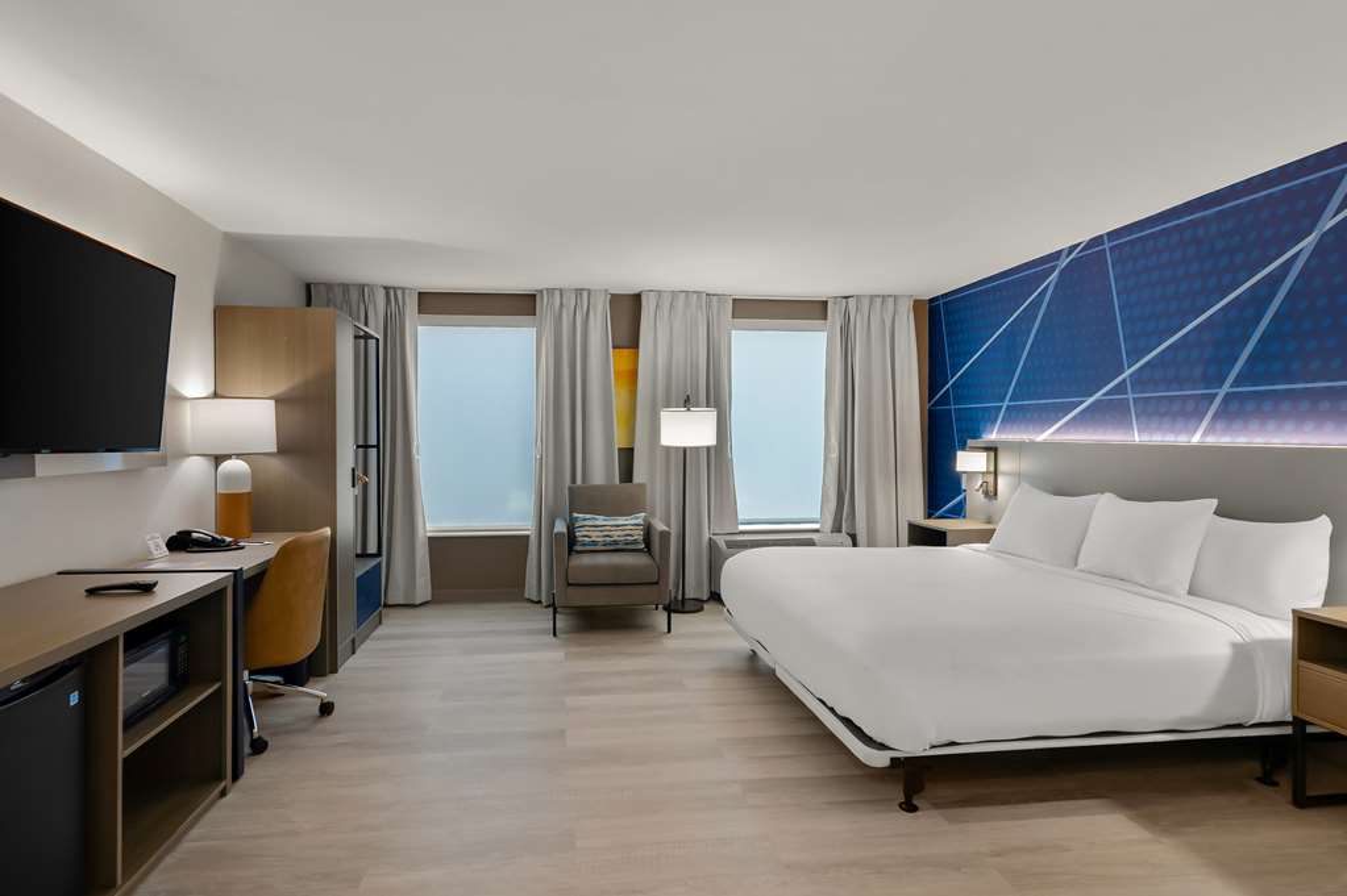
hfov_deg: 95.0
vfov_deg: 72.0
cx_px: 674
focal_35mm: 16
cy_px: 448
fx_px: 617
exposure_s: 1/100
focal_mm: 11
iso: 320
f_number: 7.1
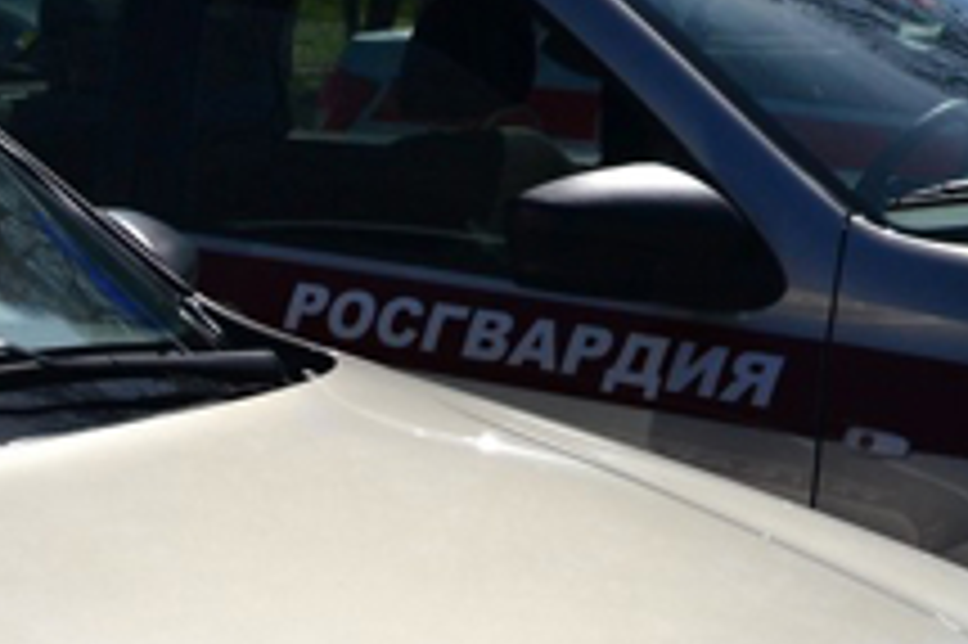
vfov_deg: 11.6
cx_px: -383
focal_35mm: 115
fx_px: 3090
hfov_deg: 16.6
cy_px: 797
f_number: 4
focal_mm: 22
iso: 180
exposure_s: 1/4000
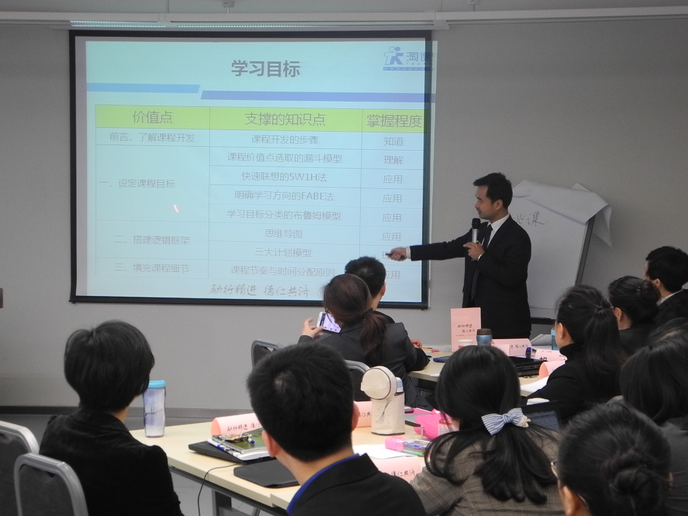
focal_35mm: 76
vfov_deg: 19.4
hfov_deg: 25.7
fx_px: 1511
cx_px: 344
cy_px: 258
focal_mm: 16.3
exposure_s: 1/41.3
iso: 400
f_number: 4
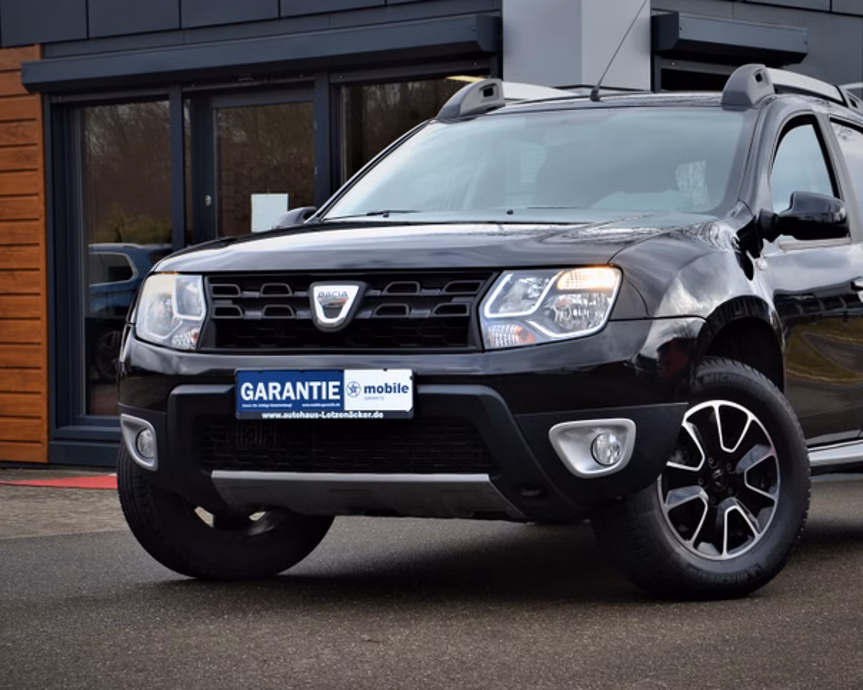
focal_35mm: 93
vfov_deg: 16.5
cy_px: 347
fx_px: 2375
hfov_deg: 20.6
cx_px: 514
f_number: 11
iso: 200
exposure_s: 1/100
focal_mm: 50
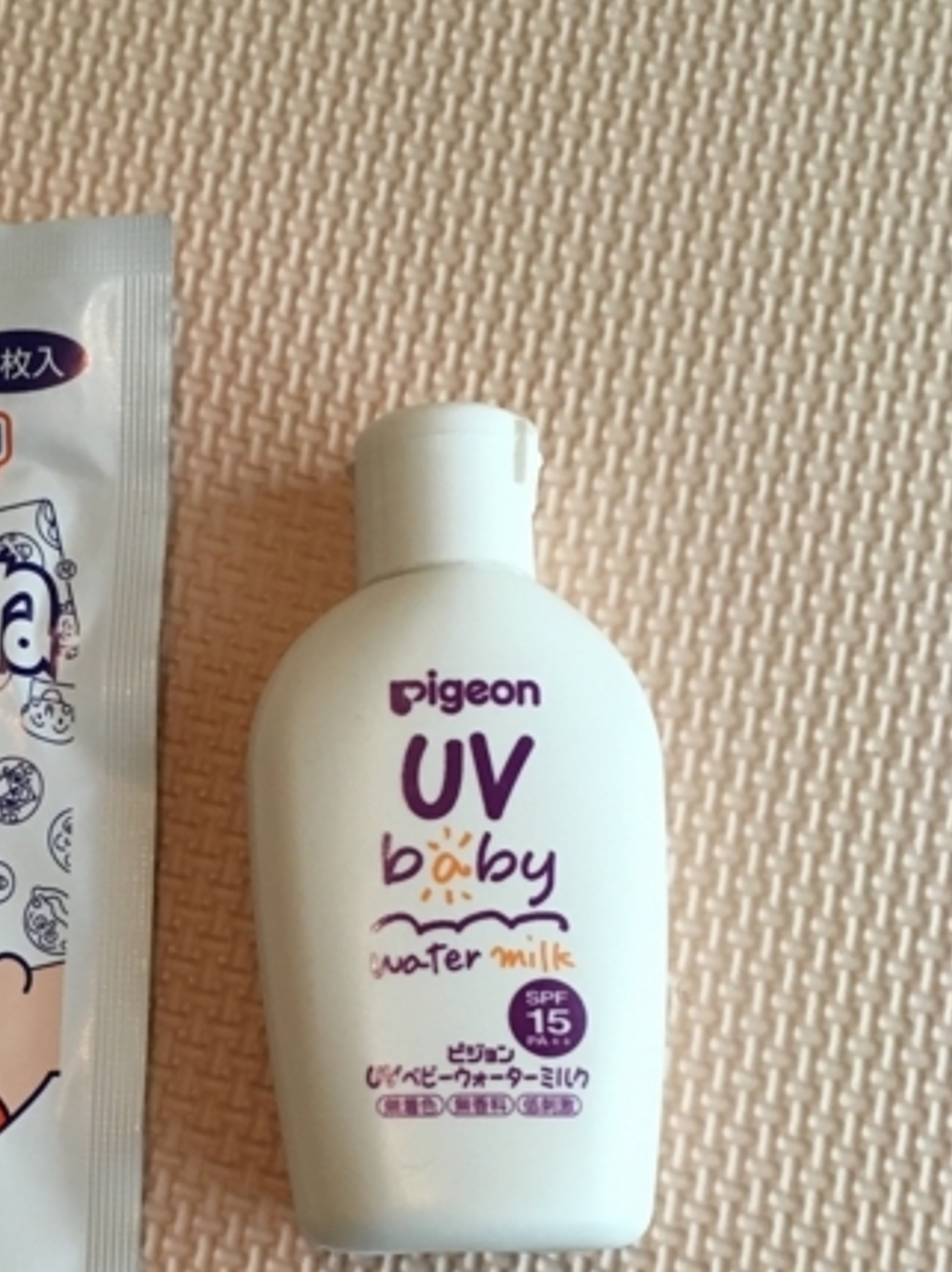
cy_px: 896
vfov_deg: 35.0
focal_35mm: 54
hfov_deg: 26.2
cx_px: 106
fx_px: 1982
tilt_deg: -81.1
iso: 125
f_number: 2.2
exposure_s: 1/30
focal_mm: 4.15
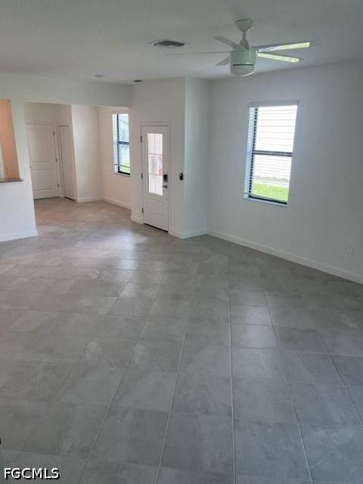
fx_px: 364
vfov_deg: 67.3
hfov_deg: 53.1
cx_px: 182
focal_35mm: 26
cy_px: 242
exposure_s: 1/120
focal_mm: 5.1
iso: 64
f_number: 1.6
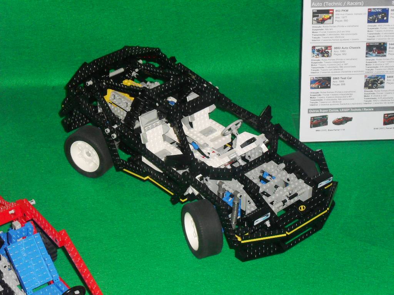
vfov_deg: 16.6
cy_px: 148
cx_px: 197
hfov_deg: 22.0
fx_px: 1013
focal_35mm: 89
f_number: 5.5
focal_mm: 15.7
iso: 200
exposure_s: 1/60
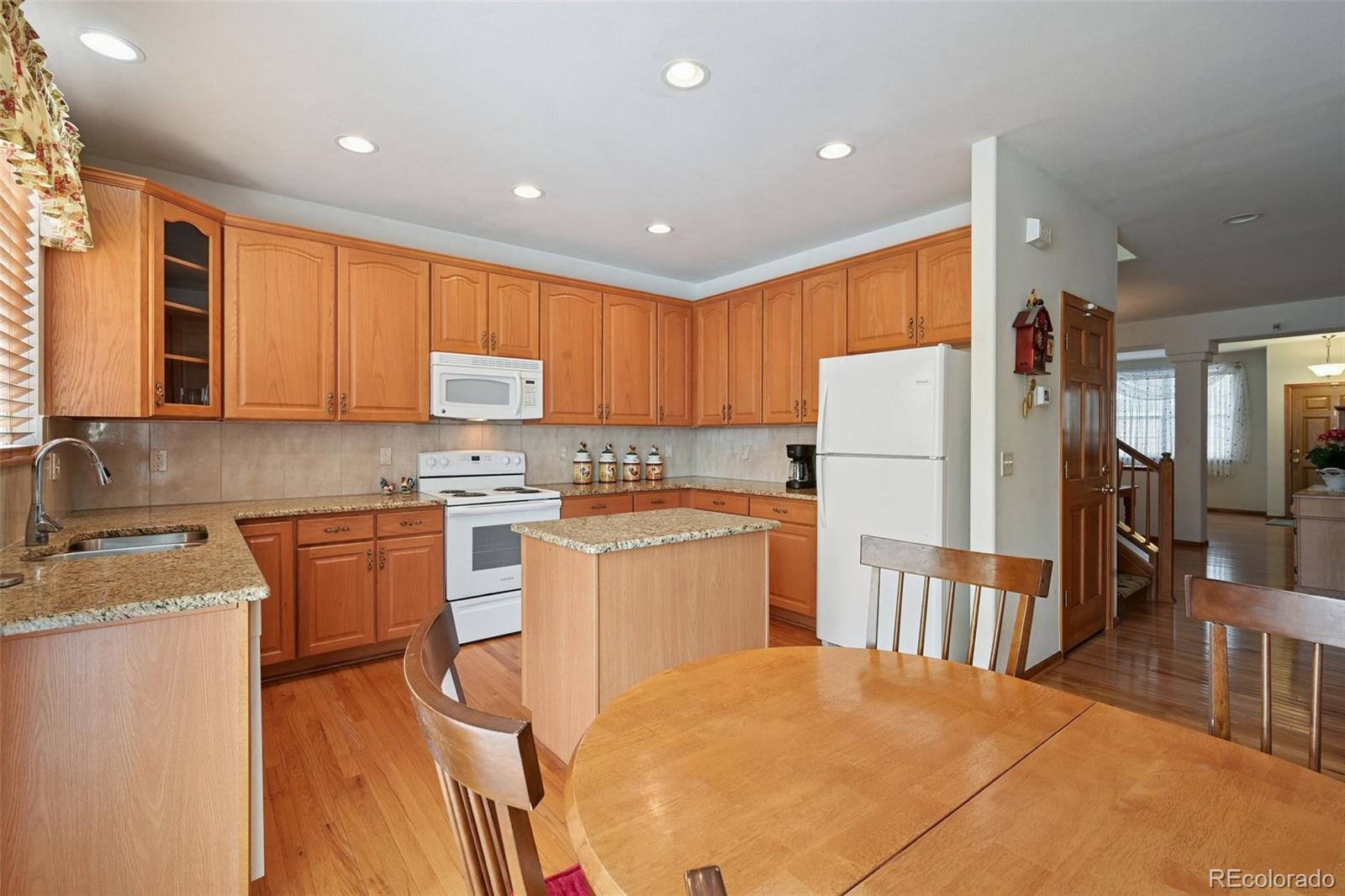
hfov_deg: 96.7
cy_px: 448
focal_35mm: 16
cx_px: 672
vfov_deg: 73.7
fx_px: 598
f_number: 10
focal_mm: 16
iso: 400
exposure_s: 1/10
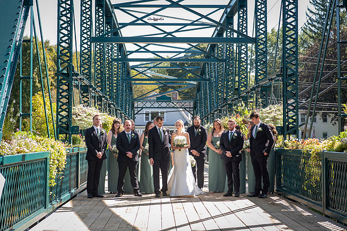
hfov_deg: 28.2
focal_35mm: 72
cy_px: 116
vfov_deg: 19.0
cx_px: 174
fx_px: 689
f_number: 5.6
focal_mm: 70
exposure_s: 1/60
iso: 50
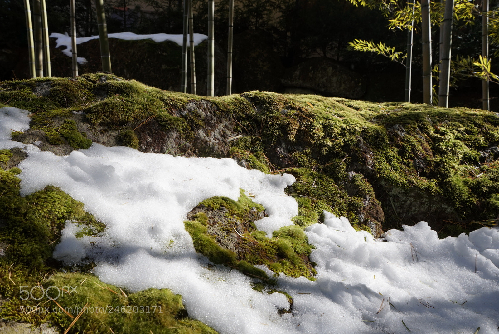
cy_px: 167
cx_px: 250
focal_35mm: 35
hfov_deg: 54.4
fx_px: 485
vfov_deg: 37.9
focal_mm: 35
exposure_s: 1/200
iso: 100
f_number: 9
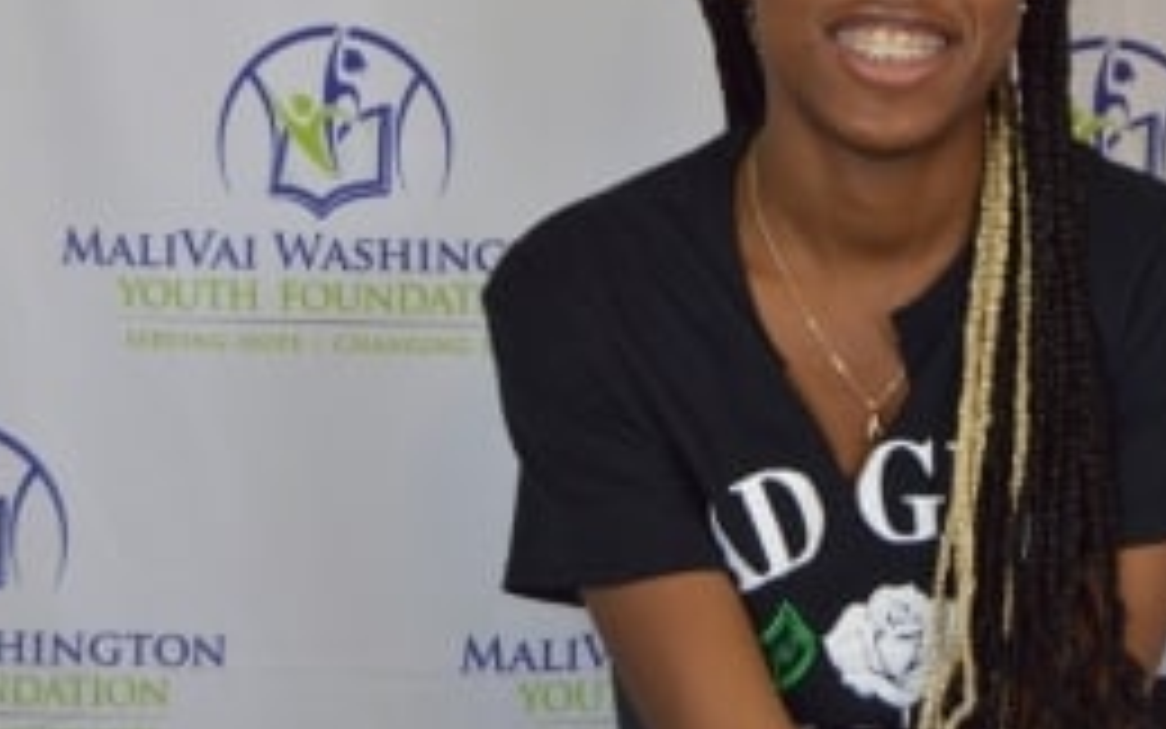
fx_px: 3210
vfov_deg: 12.9
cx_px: 878
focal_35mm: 101
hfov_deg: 20.4
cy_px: 117
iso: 400
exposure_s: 1/100
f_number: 4.8
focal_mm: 38
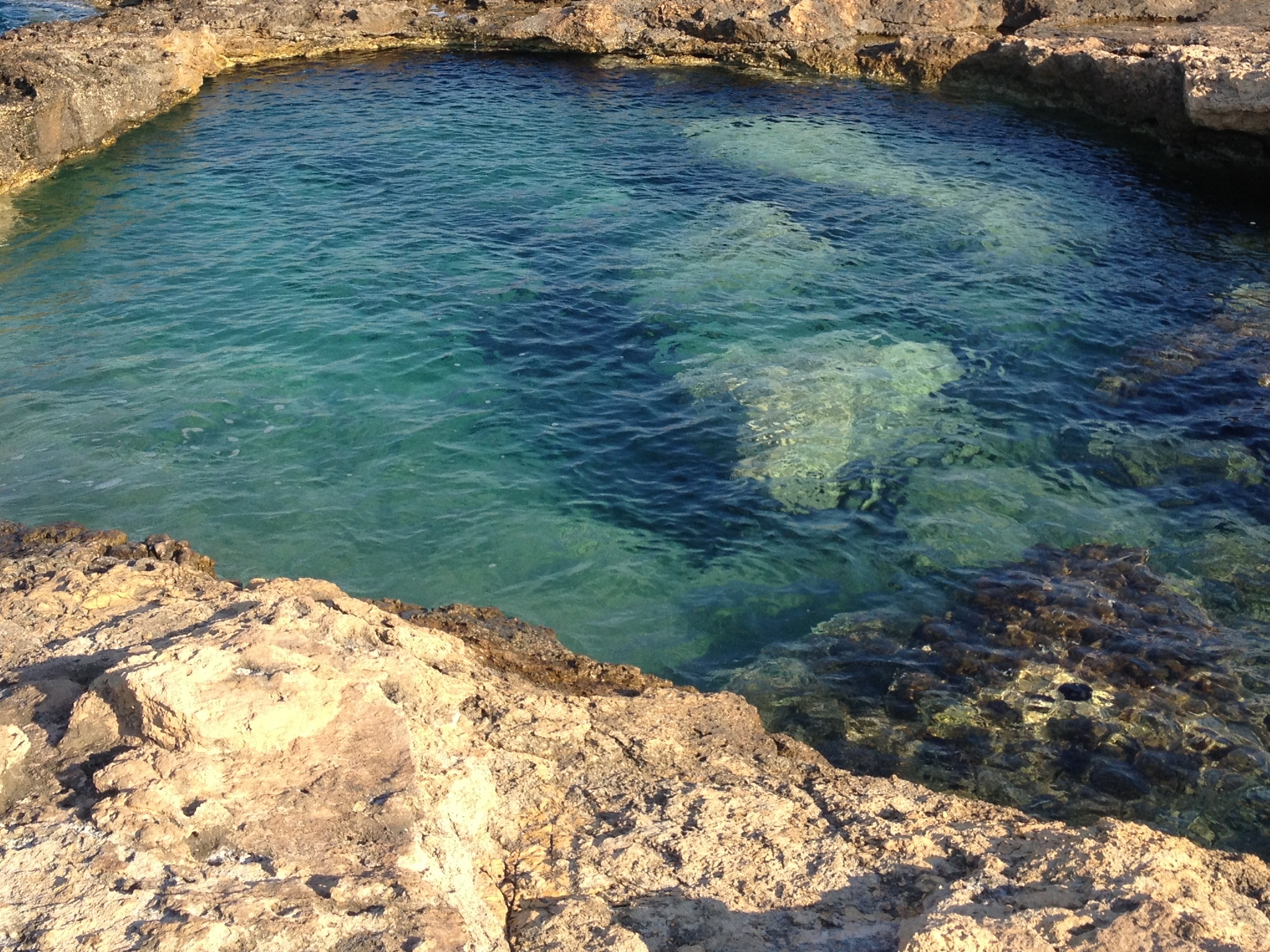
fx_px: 2055
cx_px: 675
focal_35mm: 56
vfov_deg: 25.8
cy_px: 226
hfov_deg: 34.3
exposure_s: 1/812
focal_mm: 4.28
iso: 50
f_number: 2.4
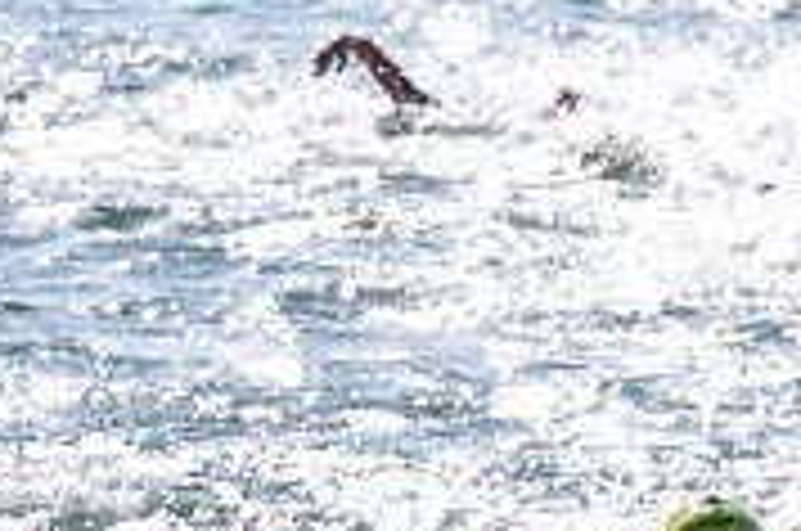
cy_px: 322
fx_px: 11194
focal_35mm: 504
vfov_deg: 2.7
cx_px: 2781
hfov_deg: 3.9
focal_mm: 70
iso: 200
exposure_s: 1/1250
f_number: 8
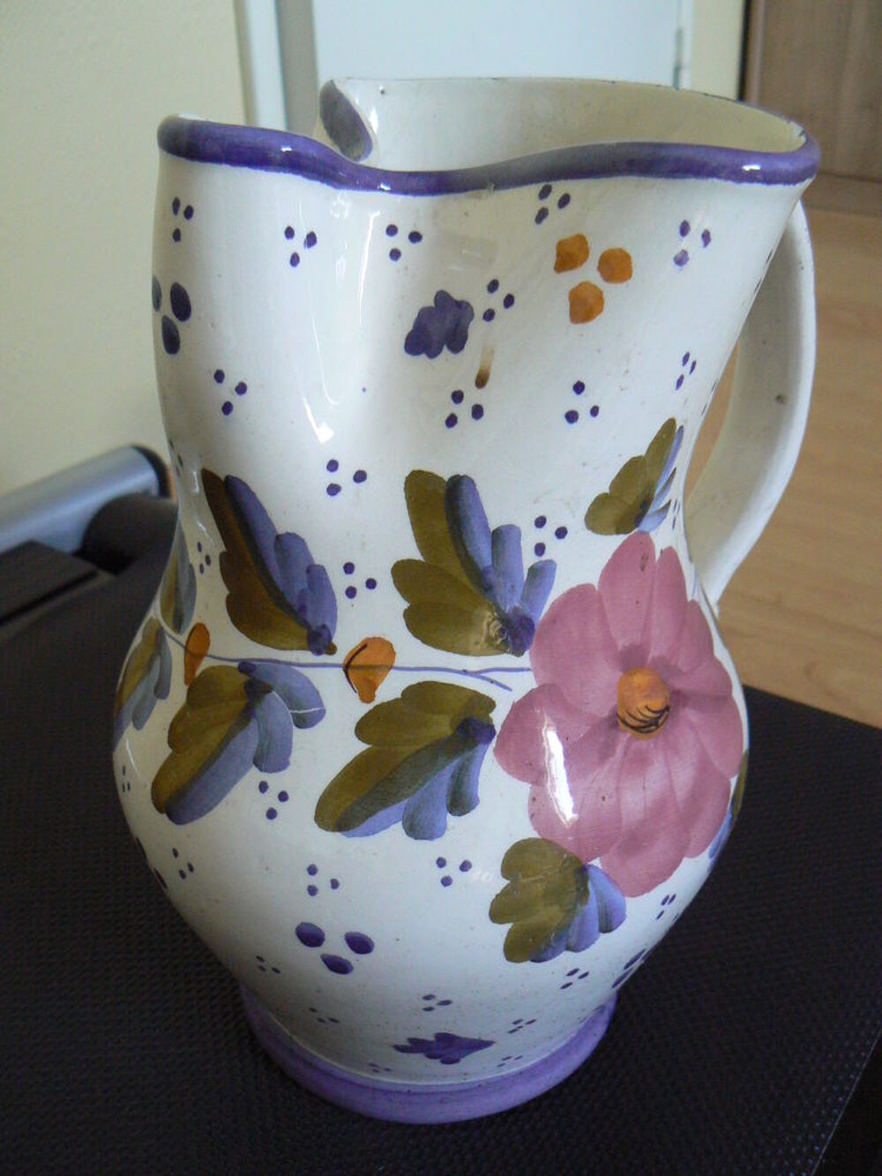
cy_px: 588
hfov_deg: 39.7
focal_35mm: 36
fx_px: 1223
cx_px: 441
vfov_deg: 51.4
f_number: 2.8
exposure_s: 1/20
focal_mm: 6
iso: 200
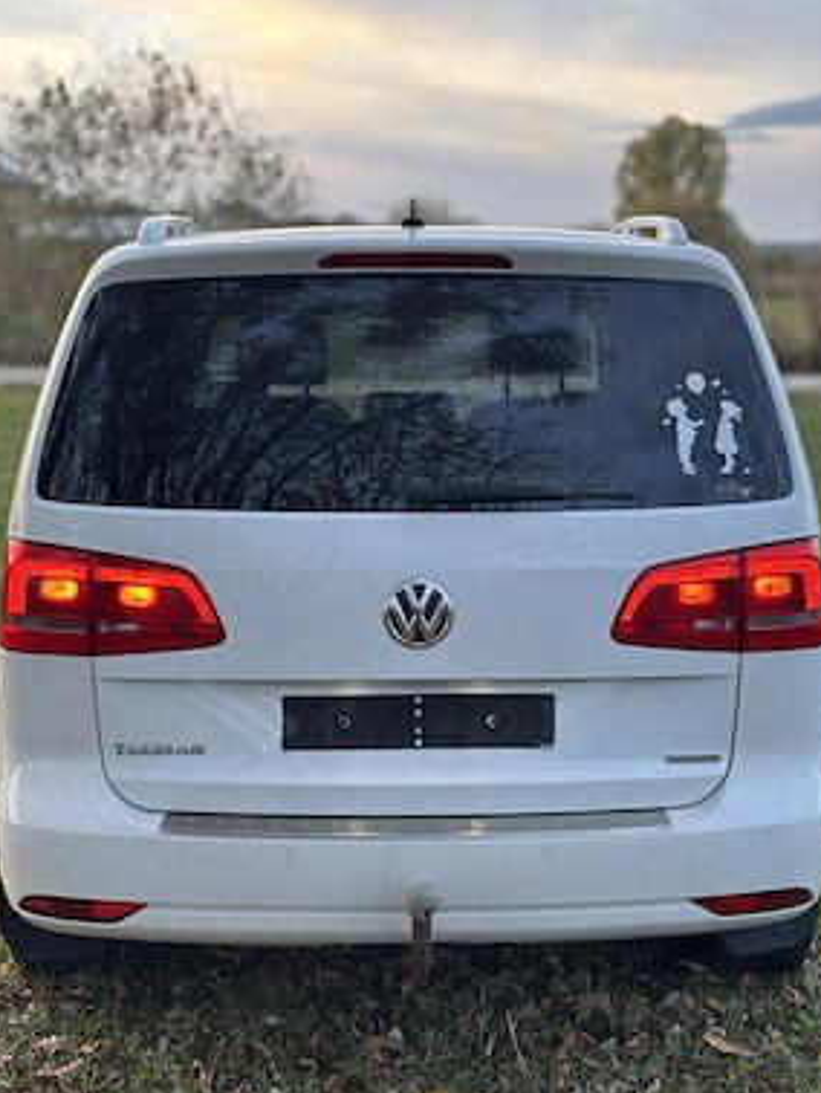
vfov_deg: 34.9
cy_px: 570
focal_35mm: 55
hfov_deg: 26.6
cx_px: 419
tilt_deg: -8.5
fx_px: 1737
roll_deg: -0.1
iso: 50
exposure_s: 1/50
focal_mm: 5.96
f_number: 1.6
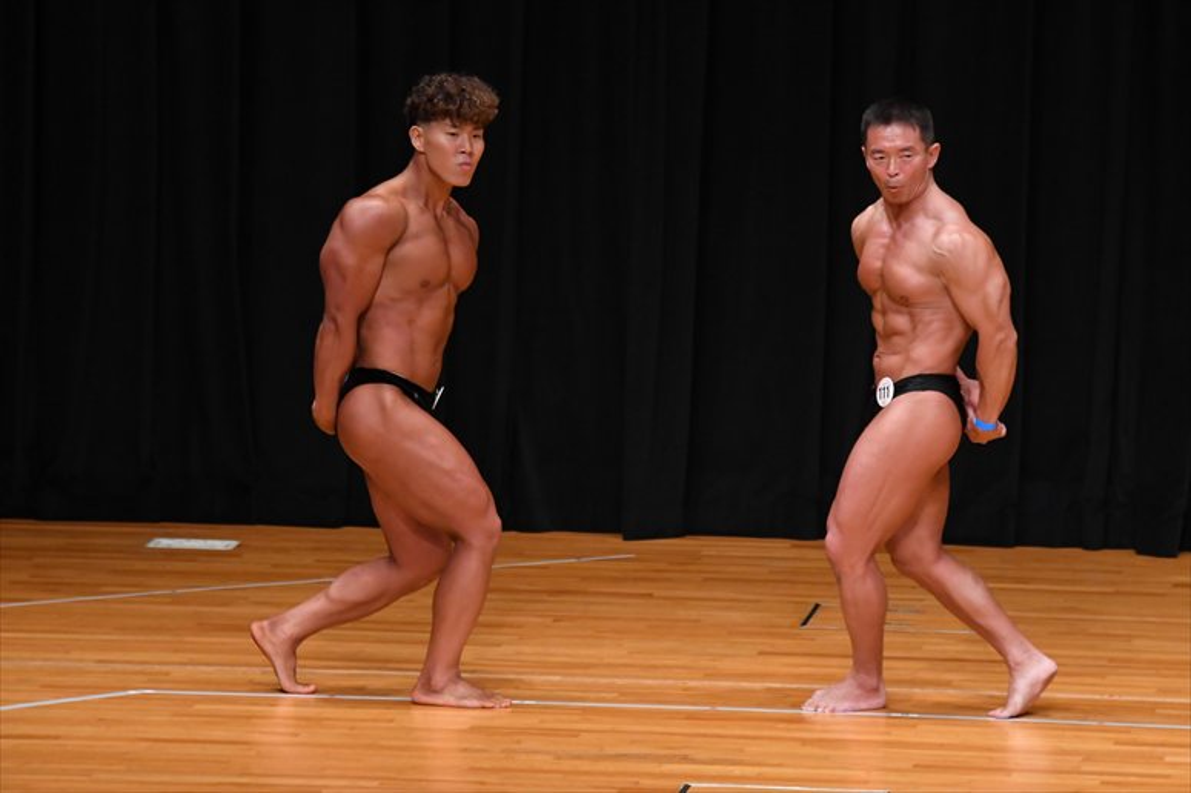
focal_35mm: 285
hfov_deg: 7.2
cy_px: 396
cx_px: 596
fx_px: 9424
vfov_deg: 4.8
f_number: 5.6
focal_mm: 190
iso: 3200
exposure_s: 1/400
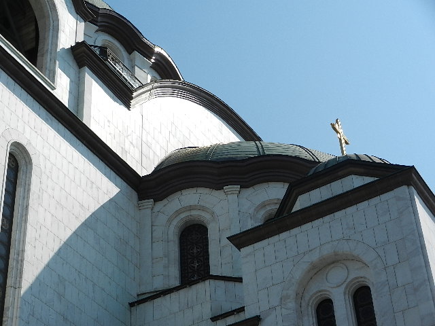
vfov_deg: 18.9
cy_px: 163
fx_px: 980
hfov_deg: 25.0
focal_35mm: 78
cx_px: 218
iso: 160
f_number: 4.8
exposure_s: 1/1600
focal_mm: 14.1
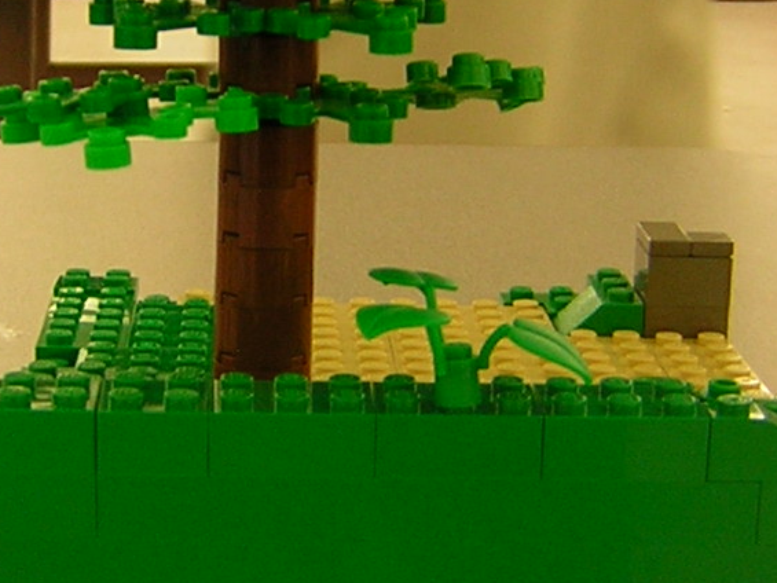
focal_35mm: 102
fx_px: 2290
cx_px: 309
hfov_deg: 19.2
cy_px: 236
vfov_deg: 14.5
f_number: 2.6
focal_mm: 4.7
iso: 50
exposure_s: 1/6.2
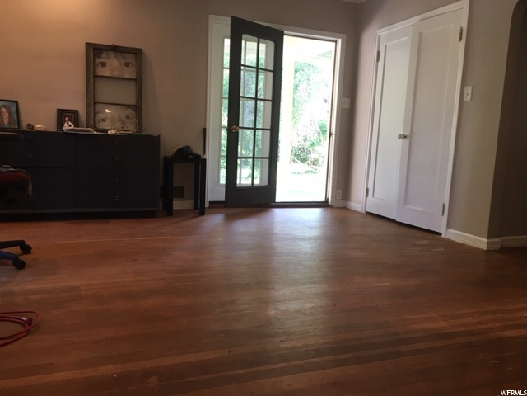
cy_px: 198
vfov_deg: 48.2
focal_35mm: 29
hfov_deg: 61.7
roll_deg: -2.0
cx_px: 264
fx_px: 442
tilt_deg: -7.8
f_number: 2.2
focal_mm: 4.15
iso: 32
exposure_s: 1/30
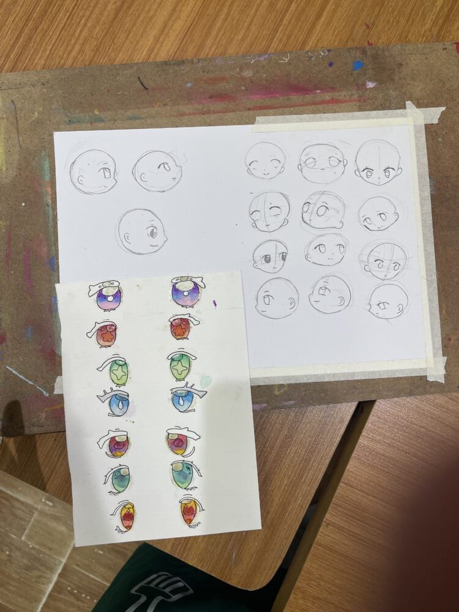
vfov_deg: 69.4
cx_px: 230
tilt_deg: -87.5
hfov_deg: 54.9
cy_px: 306
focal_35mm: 25
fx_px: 442
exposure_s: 1/301
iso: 32
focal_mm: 5.1
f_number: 1.6
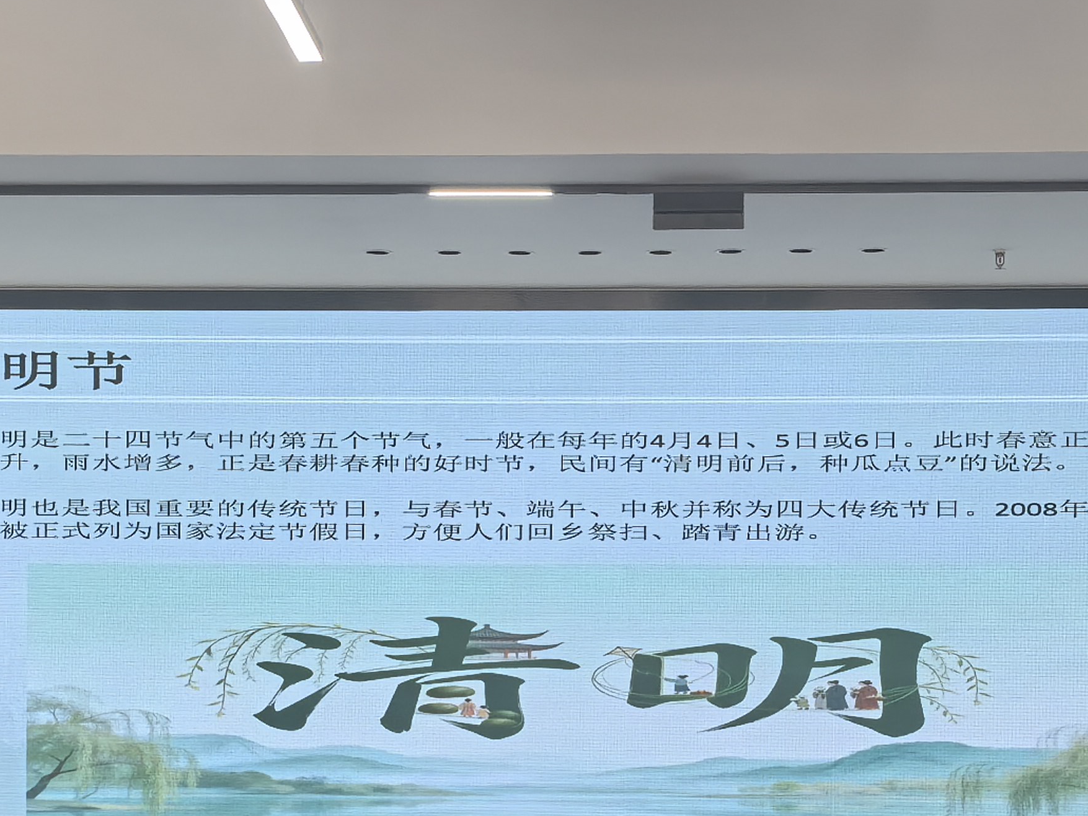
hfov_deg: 20.0
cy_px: 715
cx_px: 583
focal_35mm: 98
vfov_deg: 15.0
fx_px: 3081
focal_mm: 5.75
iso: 200
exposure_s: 1/120
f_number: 2
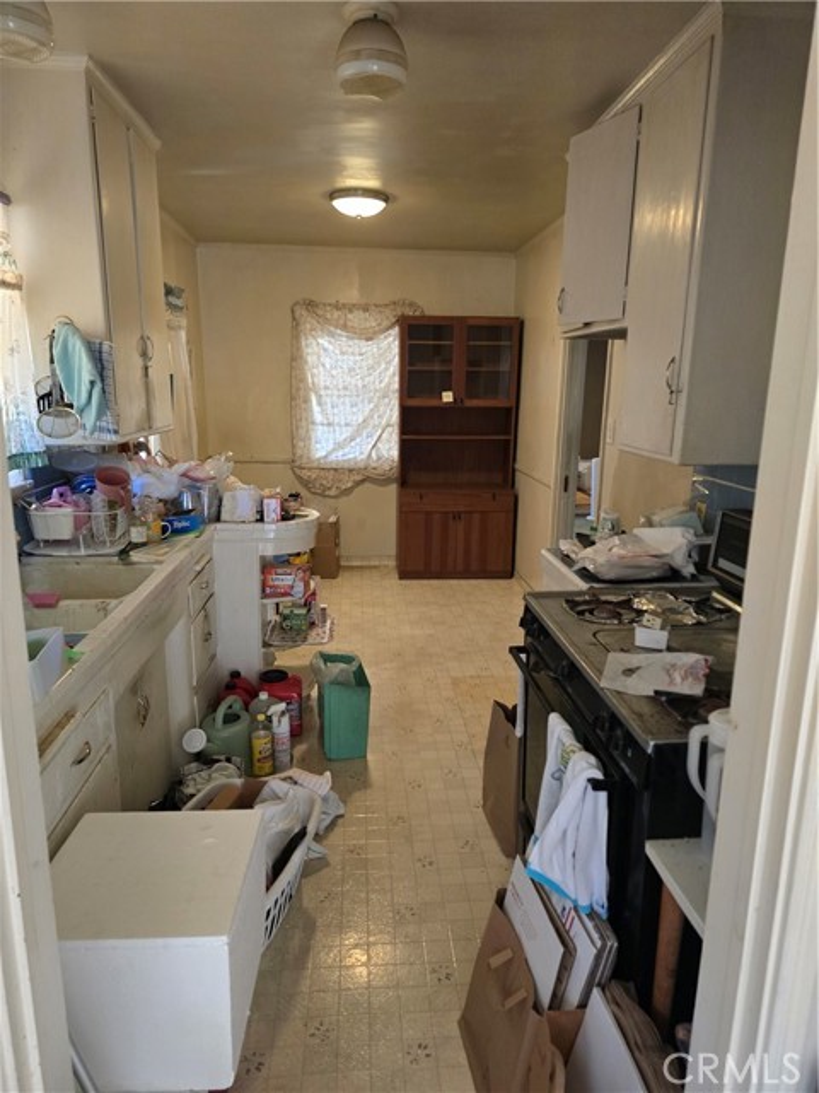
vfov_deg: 73.9
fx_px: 726
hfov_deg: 58.9
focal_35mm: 23
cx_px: 410
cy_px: 546
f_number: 1.7
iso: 800
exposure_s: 1/60
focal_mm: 6.3
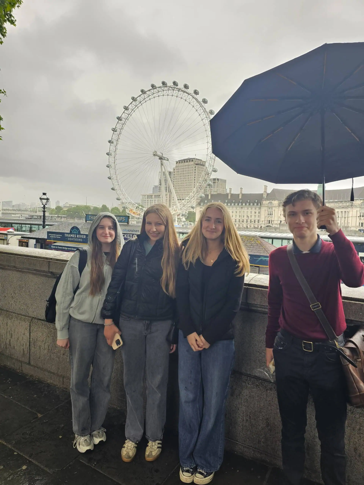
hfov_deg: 58.9
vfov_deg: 73.9
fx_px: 322
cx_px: 182
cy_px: 242
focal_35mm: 23
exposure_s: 1/180
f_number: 1.7
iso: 40
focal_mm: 6.3
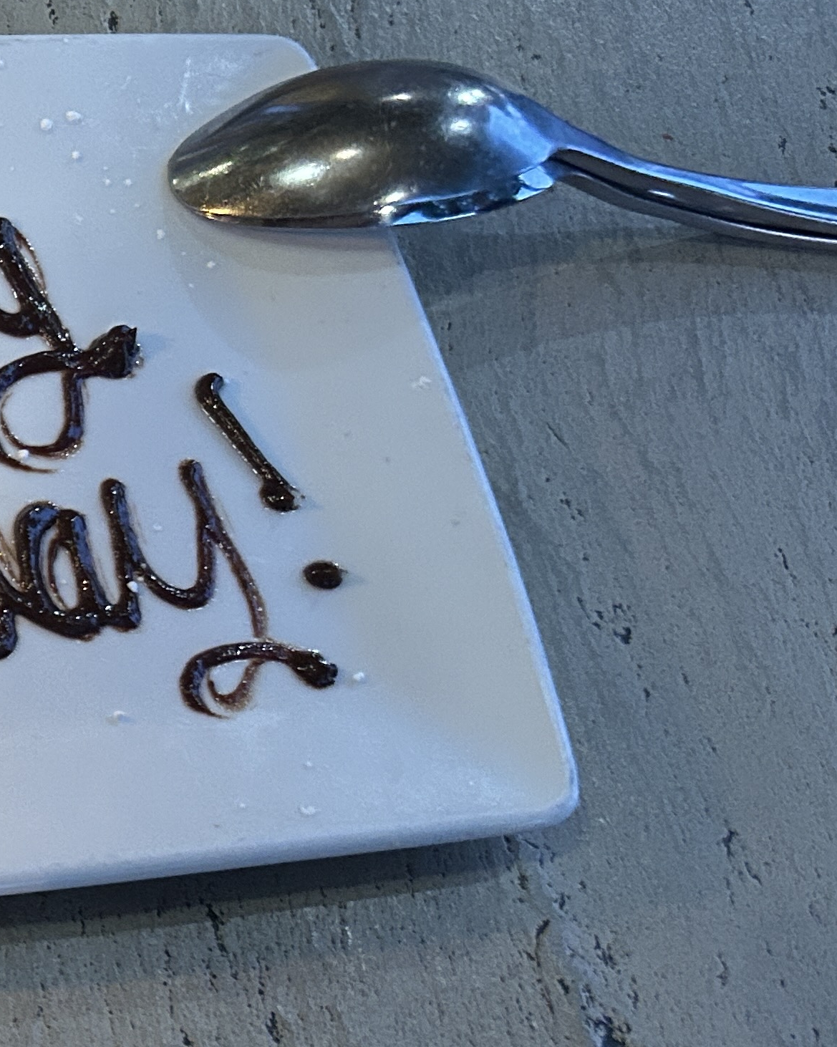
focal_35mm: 70
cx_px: -604
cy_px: 732
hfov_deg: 18.0
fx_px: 2168
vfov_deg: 26.9
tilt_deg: -61.4
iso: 400
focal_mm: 5.7
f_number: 1.5
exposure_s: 1/60
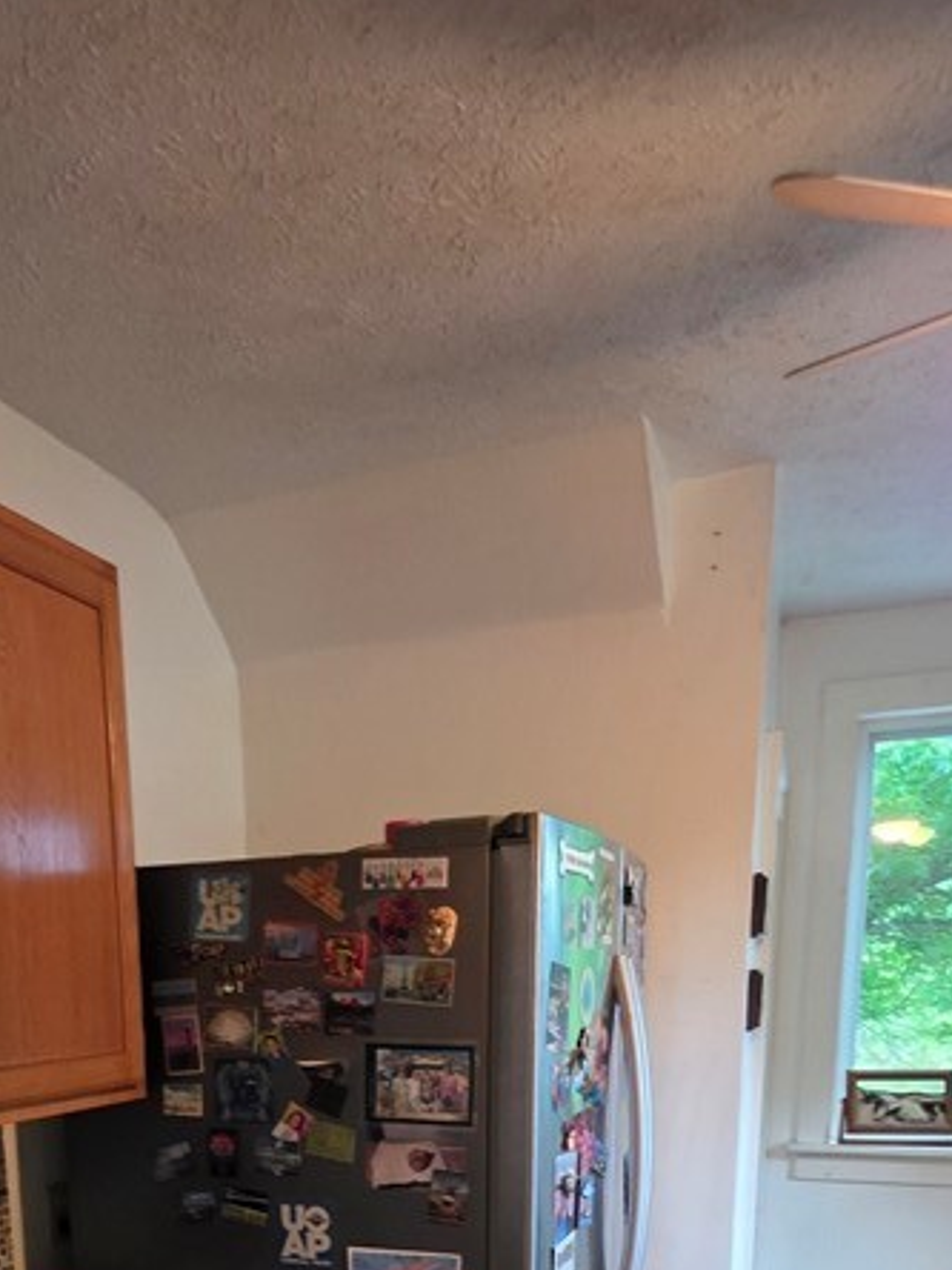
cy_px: 1204
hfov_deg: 46.1
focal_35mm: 30
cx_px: 317
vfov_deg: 51.0
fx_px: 1100
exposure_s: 1/60
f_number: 1.9
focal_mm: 2.2
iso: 800
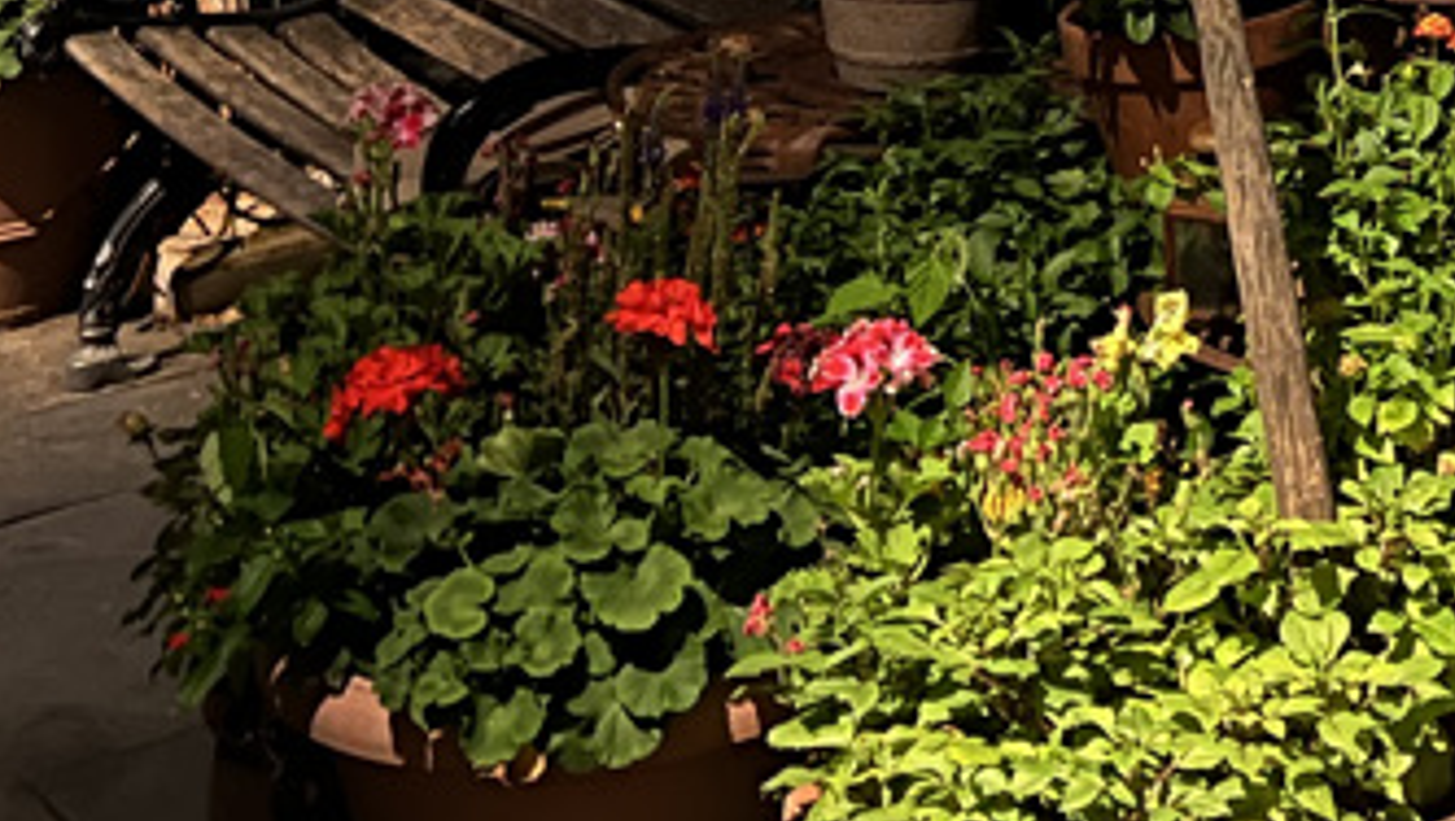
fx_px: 3359
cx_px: 1385
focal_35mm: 87
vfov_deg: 12.7
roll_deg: +0.6
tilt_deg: -3.0
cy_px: -638
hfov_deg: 23.6
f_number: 1.5
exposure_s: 1/9
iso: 800
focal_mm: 5.7
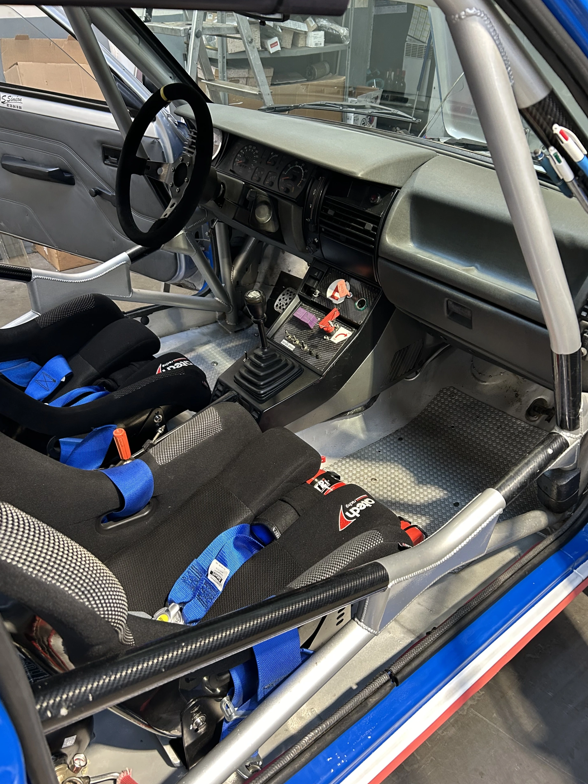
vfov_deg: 65.3
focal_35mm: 27
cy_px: 405
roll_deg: -1.2
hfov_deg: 51.4
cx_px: 285
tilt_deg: -34.5
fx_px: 611
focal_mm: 5.7
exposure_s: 1/50
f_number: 1.5
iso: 250
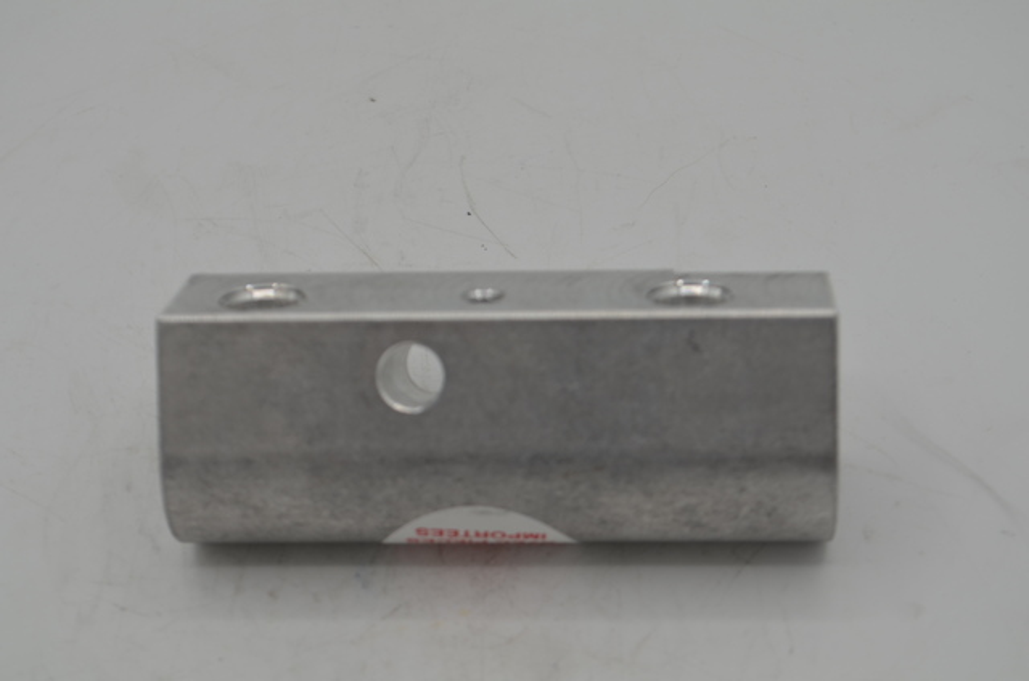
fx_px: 2054
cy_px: 340
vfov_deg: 18.8
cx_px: 514
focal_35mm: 72
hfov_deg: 28.1
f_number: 8
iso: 100
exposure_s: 1/125
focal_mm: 48
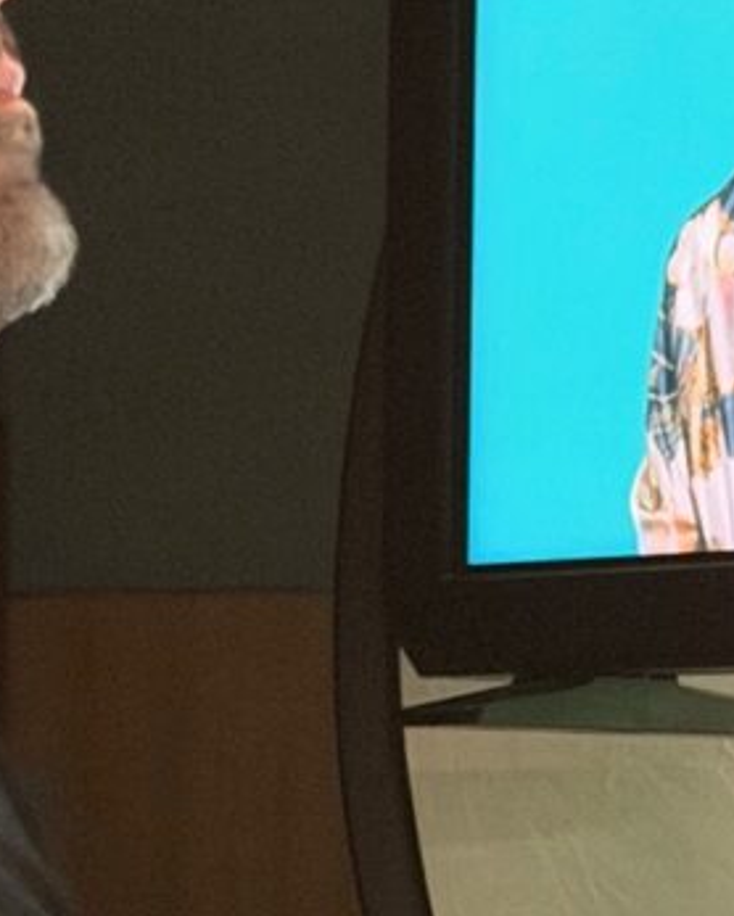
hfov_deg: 7.2
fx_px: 5860
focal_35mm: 216
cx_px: 510
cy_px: 921
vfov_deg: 8.9
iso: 800
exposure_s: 1/23
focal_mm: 6.76
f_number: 1.78
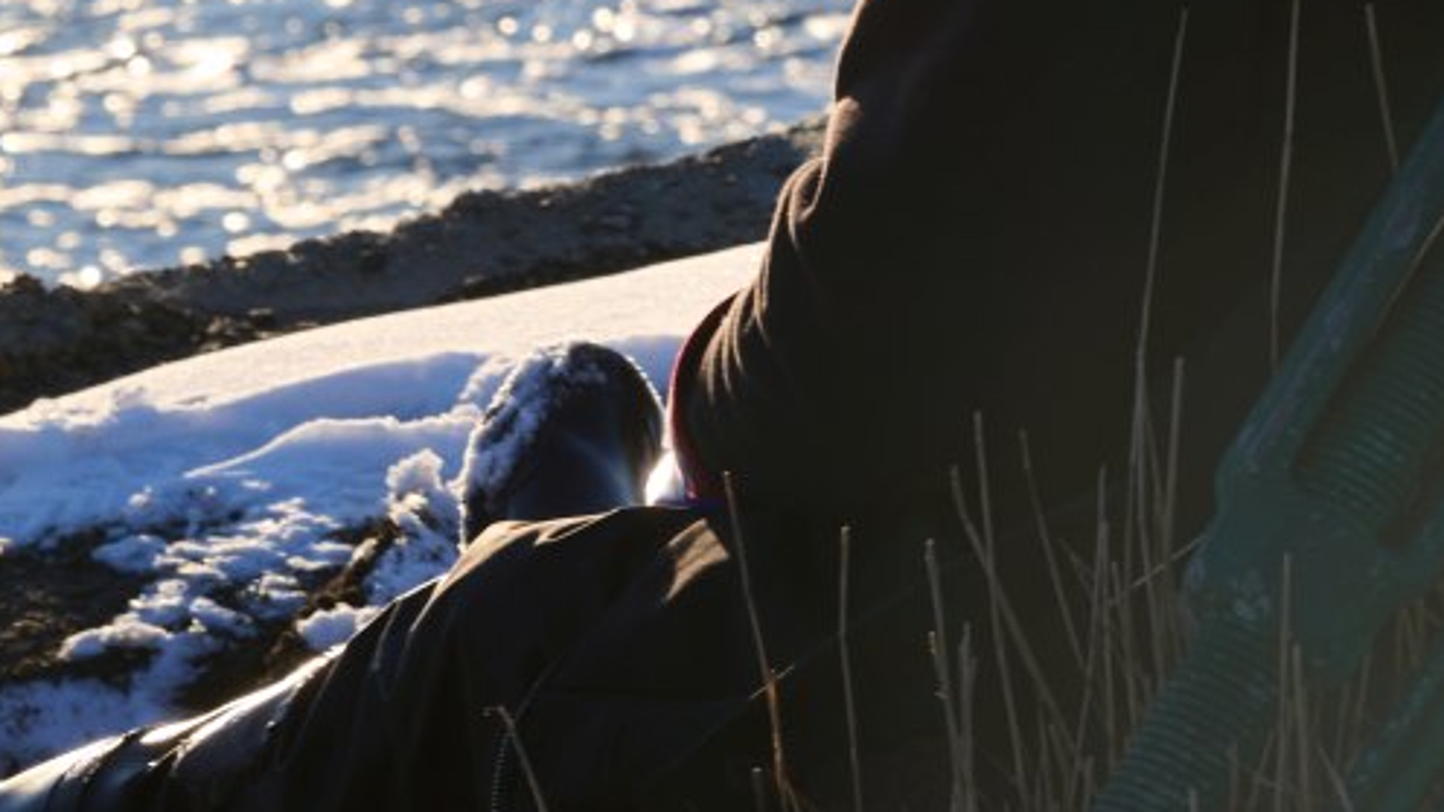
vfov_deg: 5.4
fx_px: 8653
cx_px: 917
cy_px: -164
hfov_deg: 9.5
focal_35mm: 226
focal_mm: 63
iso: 64
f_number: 7.1
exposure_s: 1/160
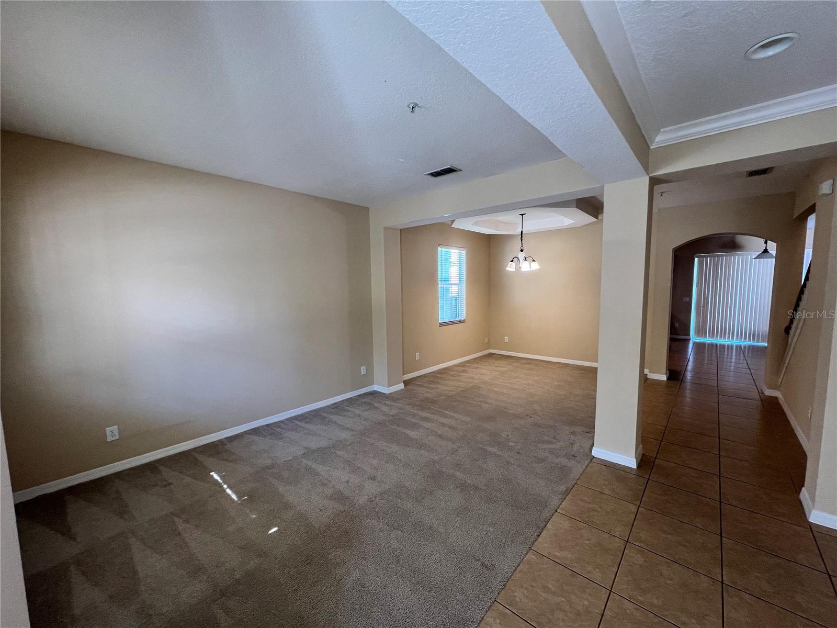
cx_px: 418
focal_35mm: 13
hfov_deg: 106.2
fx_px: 314
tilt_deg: -5.6
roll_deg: +0.8
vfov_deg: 89.9
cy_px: 314
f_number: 1.8
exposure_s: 1/60
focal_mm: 1.57
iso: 125
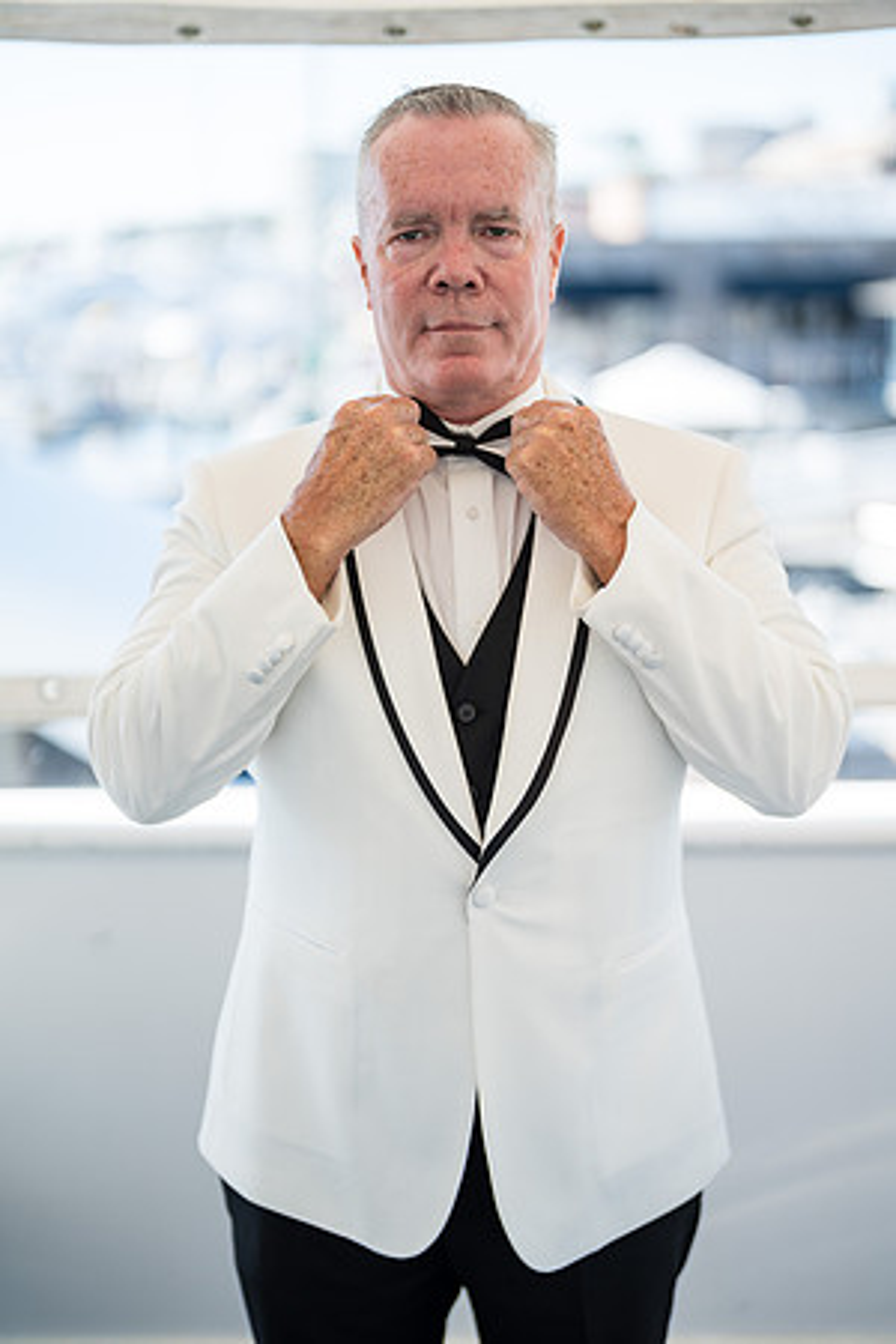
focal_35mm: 50
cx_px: 448
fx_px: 1867
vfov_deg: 39.6
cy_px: 672
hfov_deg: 27.0
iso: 100
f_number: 1.2
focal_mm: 50
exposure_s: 1/2000
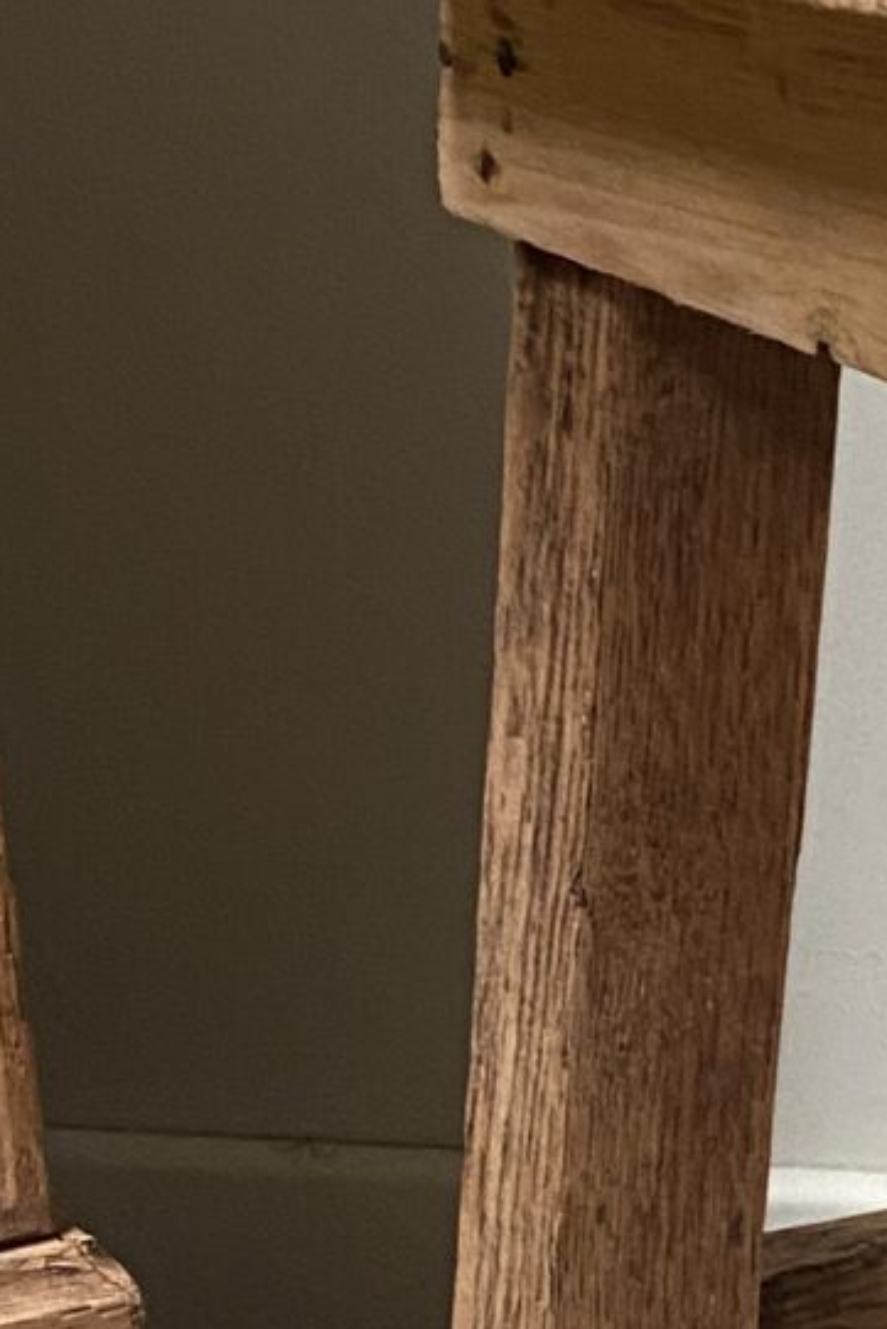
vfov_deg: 15.9
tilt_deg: -18.3
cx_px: 1762
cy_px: 1059
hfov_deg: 10.0
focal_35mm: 128
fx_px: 4727
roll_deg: -0.6
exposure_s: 1/73
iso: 125
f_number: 1.8
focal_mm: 4.25
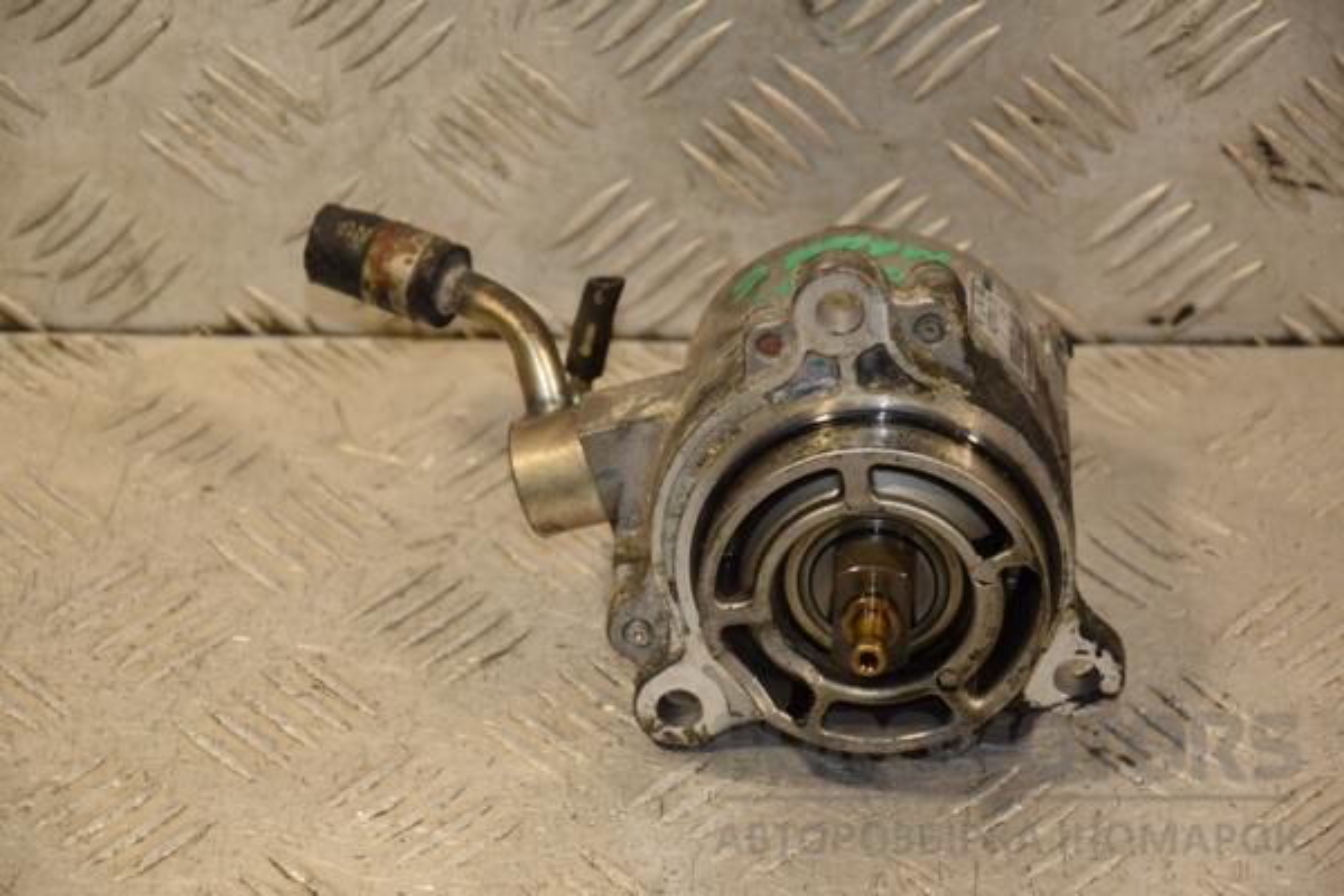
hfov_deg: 15.2
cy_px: 448
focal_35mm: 135
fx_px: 5040
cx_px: 672
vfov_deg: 10.2
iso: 800
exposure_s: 1/125
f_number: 5.6
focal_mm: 90
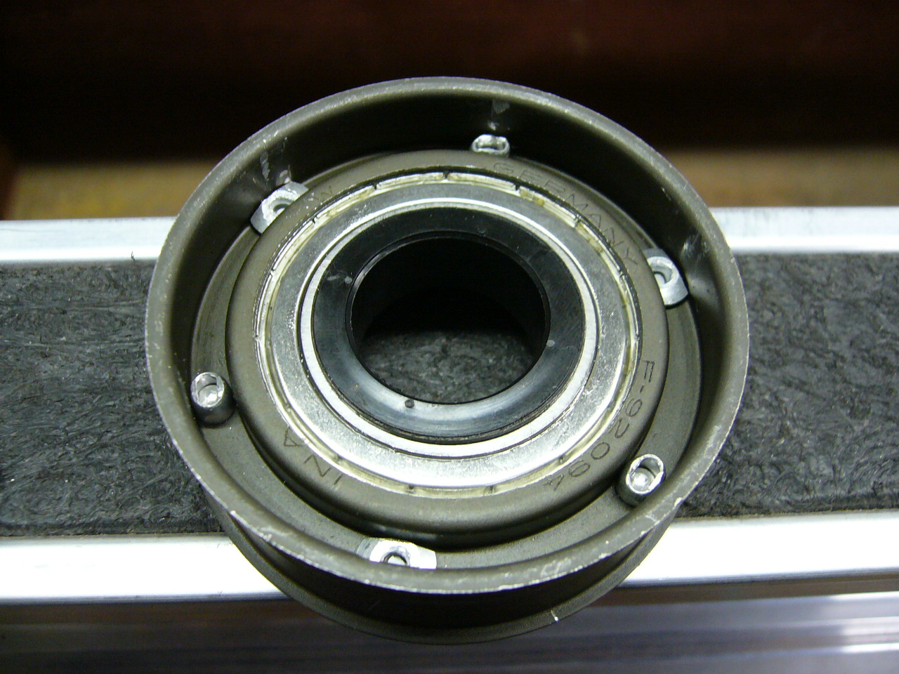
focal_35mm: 35
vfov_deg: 40.7
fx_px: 909
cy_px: 337
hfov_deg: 52.6
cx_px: 450
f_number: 2.8
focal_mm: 5.8
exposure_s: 1/13
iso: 200
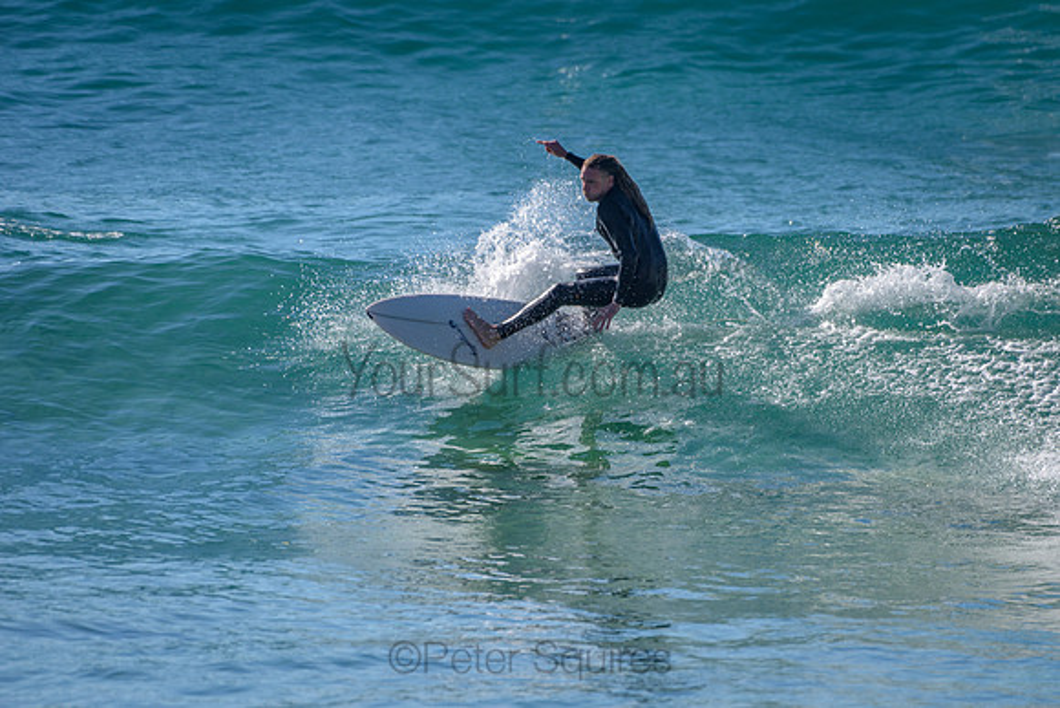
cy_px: 316
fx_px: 18047
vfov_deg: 2.2
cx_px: 650
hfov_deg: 3.4
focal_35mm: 613
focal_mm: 500
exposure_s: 1/2000
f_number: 5.6
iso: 180
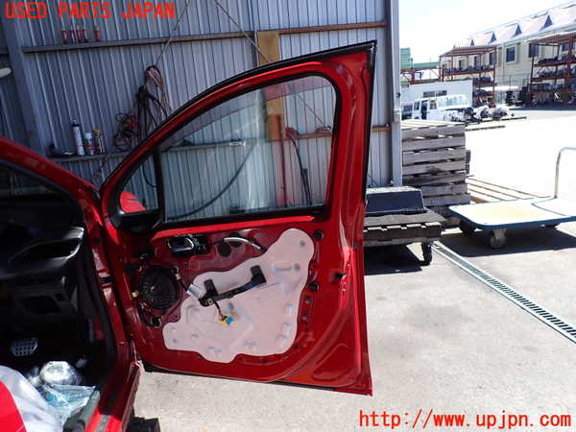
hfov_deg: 69.4
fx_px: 416
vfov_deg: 54.9
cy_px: 216
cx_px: 288
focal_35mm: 25
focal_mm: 4.5
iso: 100
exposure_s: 1/500
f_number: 2.8
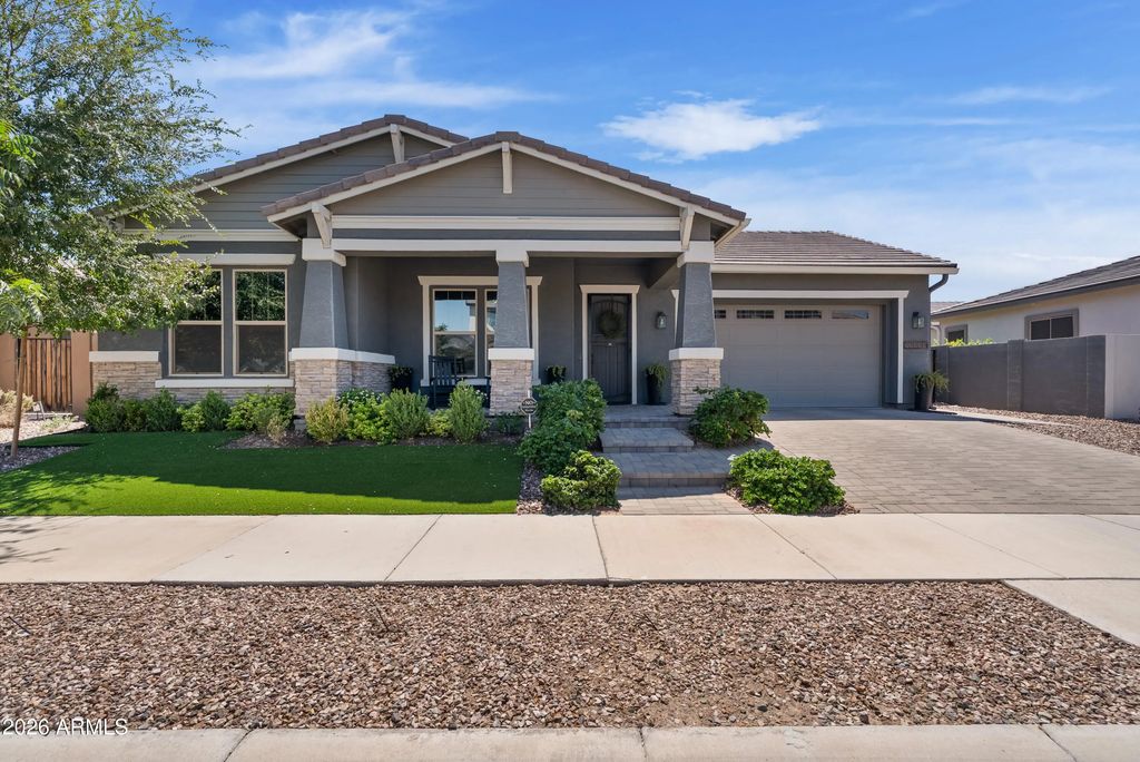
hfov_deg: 96.7
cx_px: 570
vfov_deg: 73.8
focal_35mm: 16
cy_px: 381
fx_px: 507
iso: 100
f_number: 8
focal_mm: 16
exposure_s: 1/100
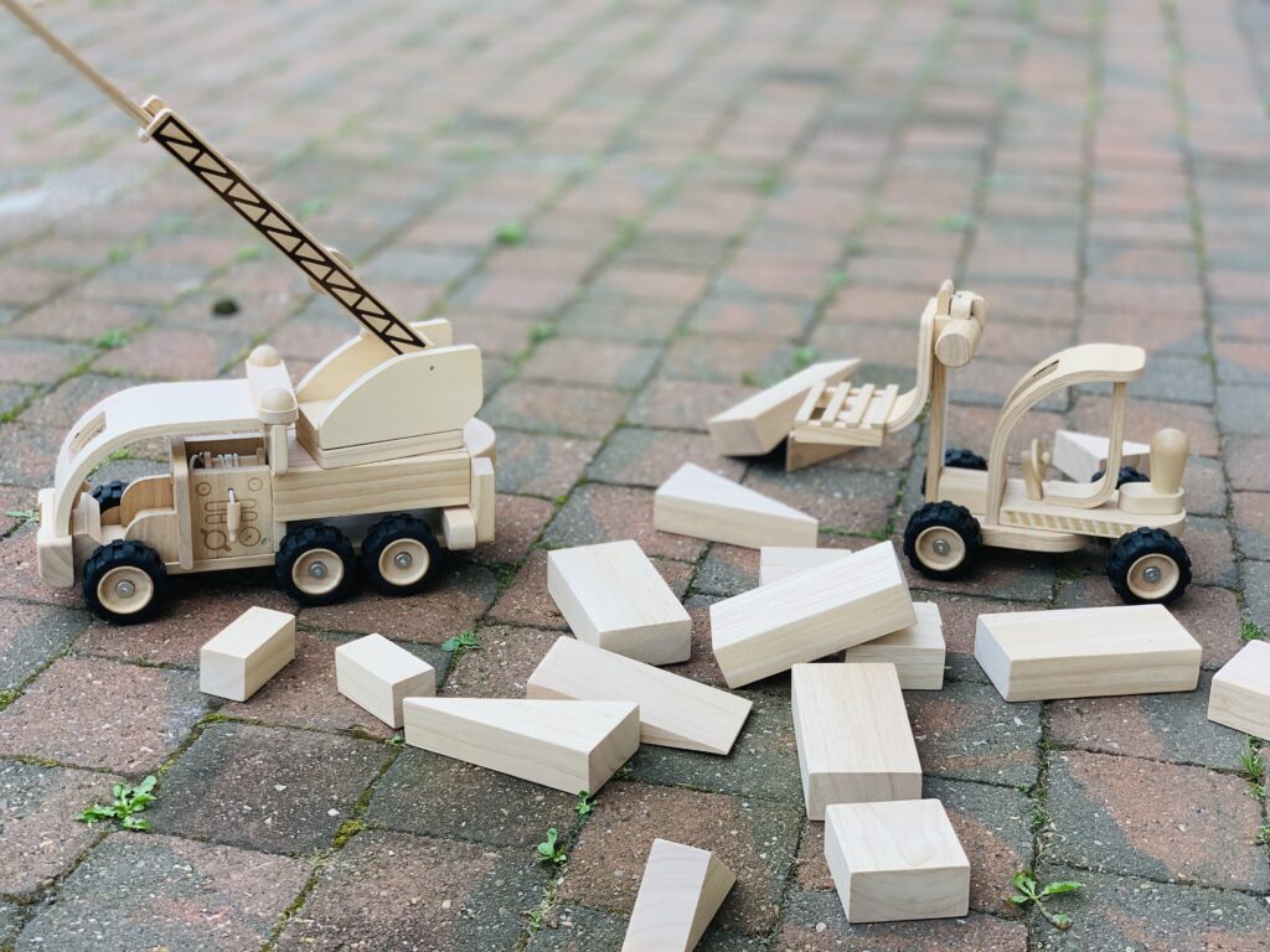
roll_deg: -1.7
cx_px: 635
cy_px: 476
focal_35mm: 52
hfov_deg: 36.8
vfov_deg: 28.0
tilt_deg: -23.9
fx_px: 1908
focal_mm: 6
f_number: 2.4
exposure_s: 1/133
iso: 16
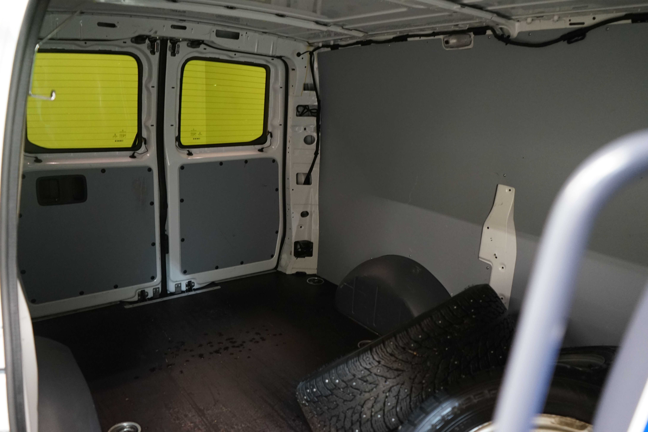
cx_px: 324
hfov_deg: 65.5
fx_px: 504
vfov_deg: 46.4
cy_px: 216
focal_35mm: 28
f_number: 3.5
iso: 2500
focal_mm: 28
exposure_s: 1/30
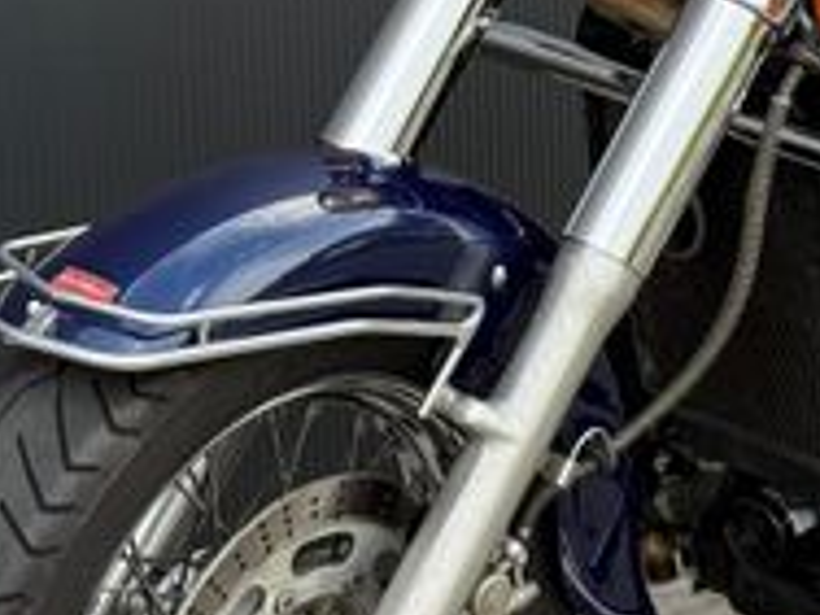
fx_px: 3861
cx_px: 798
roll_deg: +1.0
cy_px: 179
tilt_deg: -8.4
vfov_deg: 9.1
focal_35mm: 163
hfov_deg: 12.0
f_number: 1.78
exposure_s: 1/681
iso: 64
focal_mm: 6.76
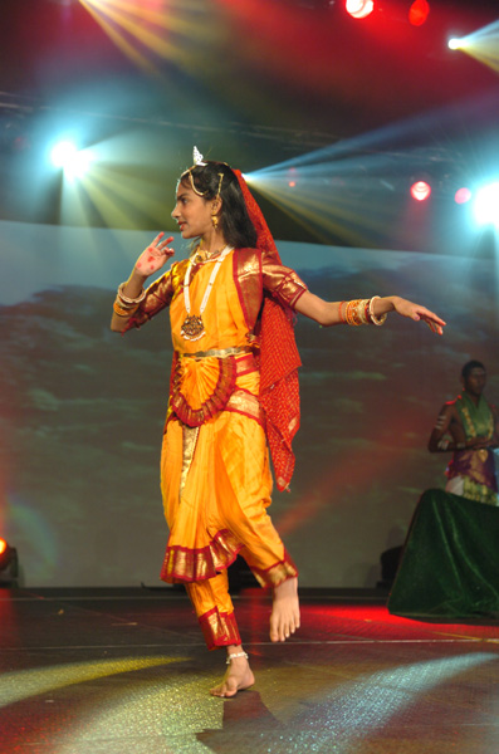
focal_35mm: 57
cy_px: 377
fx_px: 1191
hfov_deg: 23.7
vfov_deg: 35.1
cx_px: 250
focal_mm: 38
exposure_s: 1/100
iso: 400
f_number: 2.8
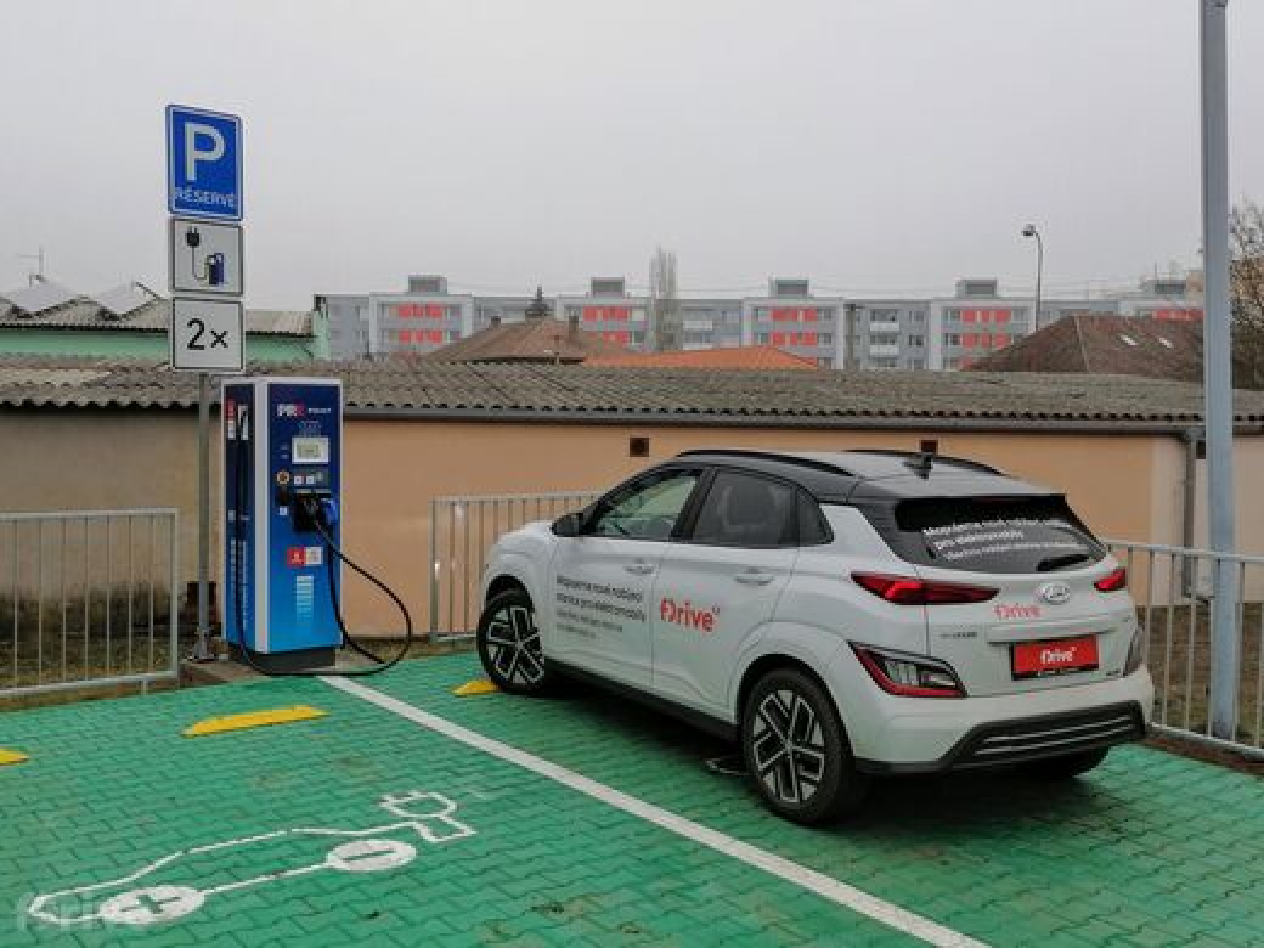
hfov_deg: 52.6
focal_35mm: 35
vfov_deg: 40.7
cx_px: 632
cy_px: 474
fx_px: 1278
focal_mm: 5.3
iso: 50
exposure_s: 1/595
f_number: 1.8
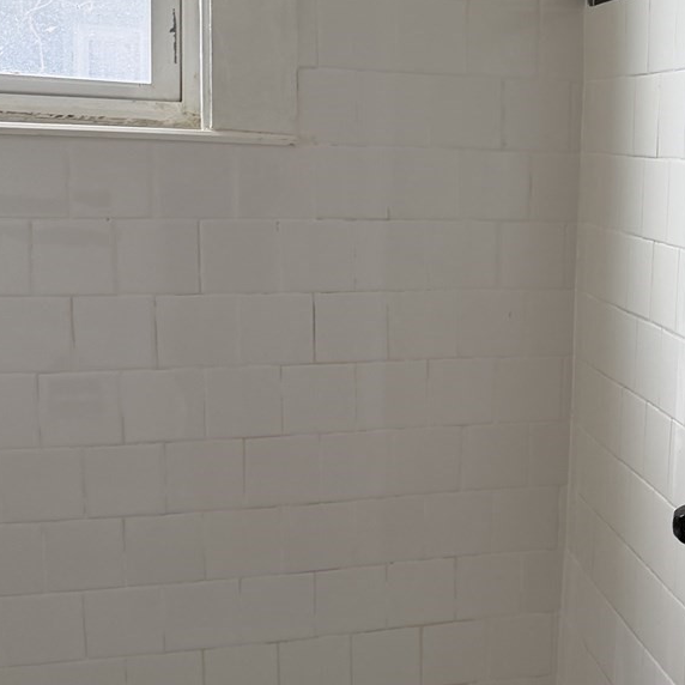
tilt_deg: -7.6
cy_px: 340
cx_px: 673
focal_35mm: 57
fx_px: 1276
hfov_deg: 28.3
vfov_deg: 30.0
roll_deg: -3.9
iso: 200
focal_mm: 6.76
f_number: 1.78
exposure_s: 1/120
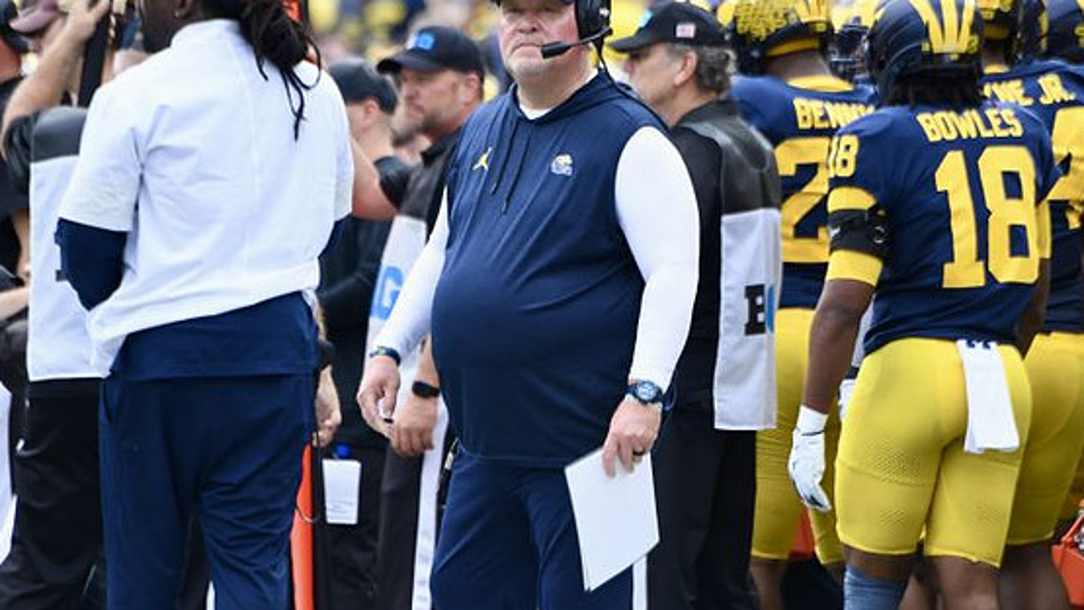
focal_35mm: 657
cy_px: 254
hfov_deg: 3.3
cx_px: 553
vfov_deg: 1.8
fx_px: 18882
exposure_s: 1/1000
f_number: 5.6
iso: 800
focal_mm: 400
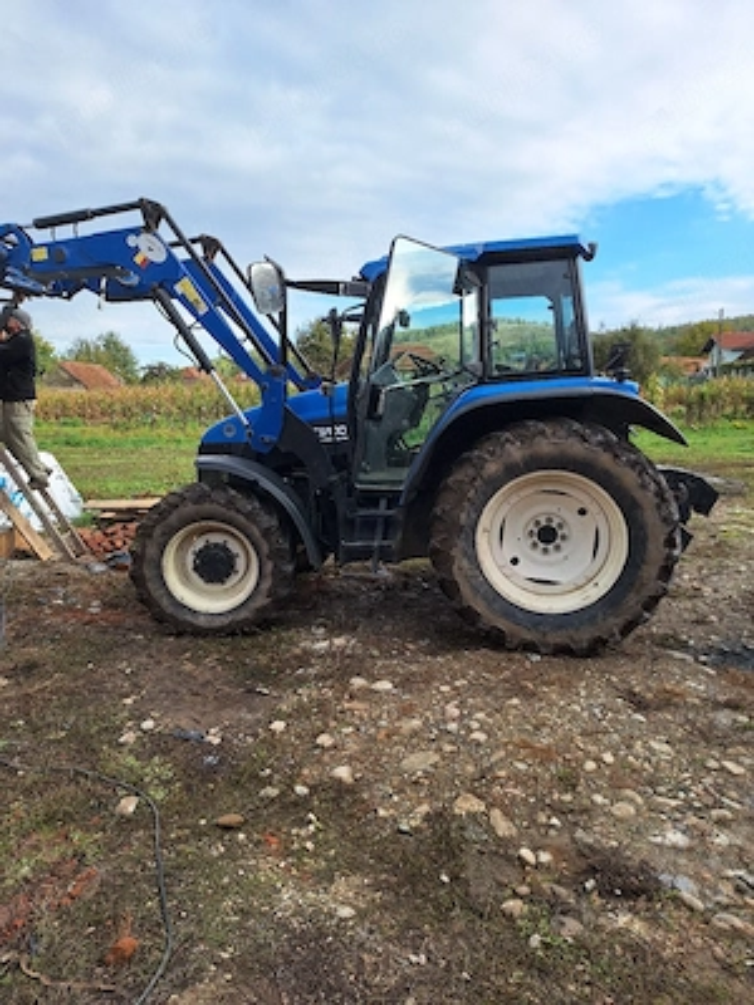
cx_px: 377
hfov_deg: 58.9
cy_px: 502
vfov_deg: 73.9
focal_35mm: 23
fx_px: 668
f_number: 1.8
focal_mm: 5.54
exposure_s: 1/1667
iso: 40
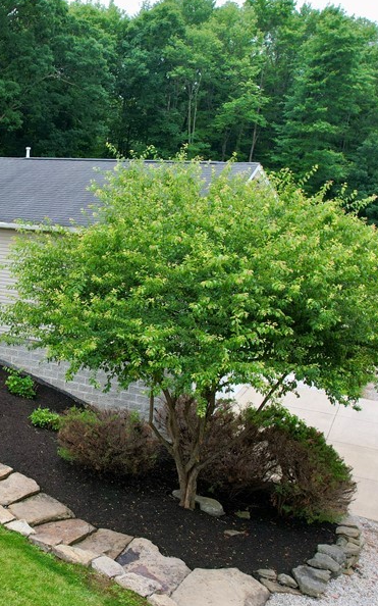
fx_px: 676
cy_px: 323
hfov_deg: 29.2
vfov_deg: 48.2
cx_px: -1
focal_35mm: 41
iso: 100
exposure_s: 1/120
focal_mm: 8.38
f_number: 2.8
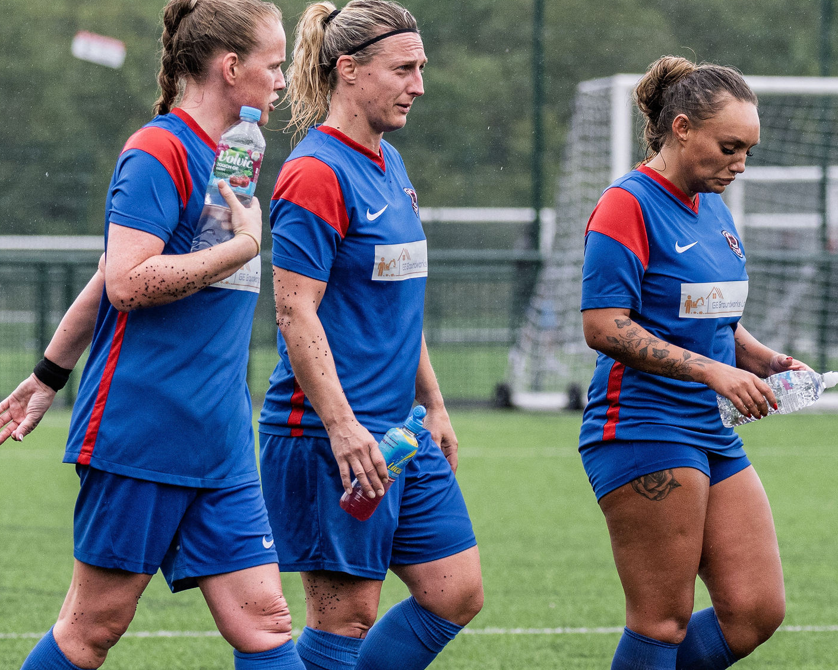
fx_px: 11658
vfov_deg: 3.3
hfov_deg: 4.1
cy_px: 307
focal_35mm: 470
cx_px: 381
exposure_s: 1/1000
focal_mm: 160
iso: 720
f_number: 4.8
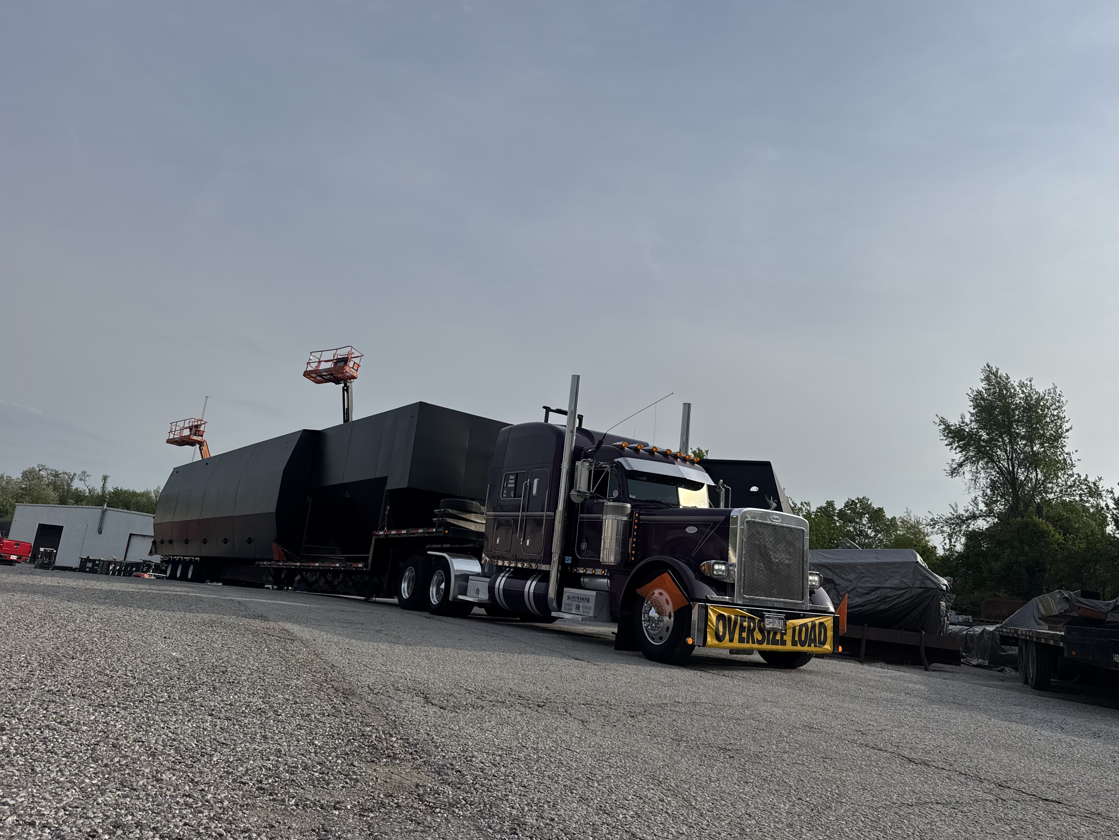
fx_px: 808
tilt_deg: +12.4
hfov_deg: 69.4
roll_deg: -5.3
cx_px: 582
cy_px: 403
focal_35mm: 25
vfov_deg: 54.9
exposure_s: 1/9009
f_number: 1.78
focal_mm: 6.76
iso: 80
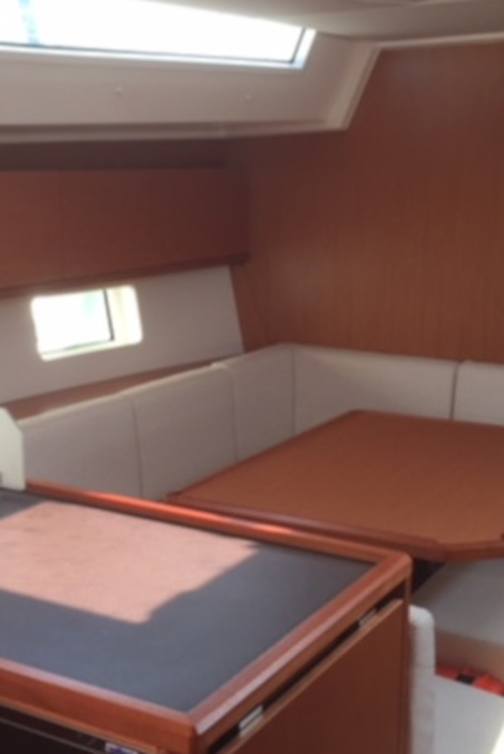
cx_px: 172
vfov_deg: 37.5
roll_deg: -0.6
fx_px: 1111
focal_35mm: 53
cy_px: 373
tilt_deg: -10.7
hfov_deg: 25.4
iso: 32
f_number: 2.2
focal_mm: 4.15
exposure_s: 1/50
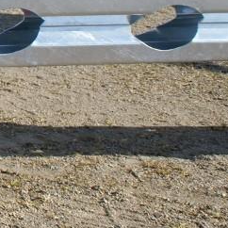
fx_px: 887
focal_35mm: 119
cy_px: -49
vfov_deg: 14.2
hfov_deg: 12.7
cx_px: -241
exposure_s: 1/100
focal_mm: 22
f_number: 10
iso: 100
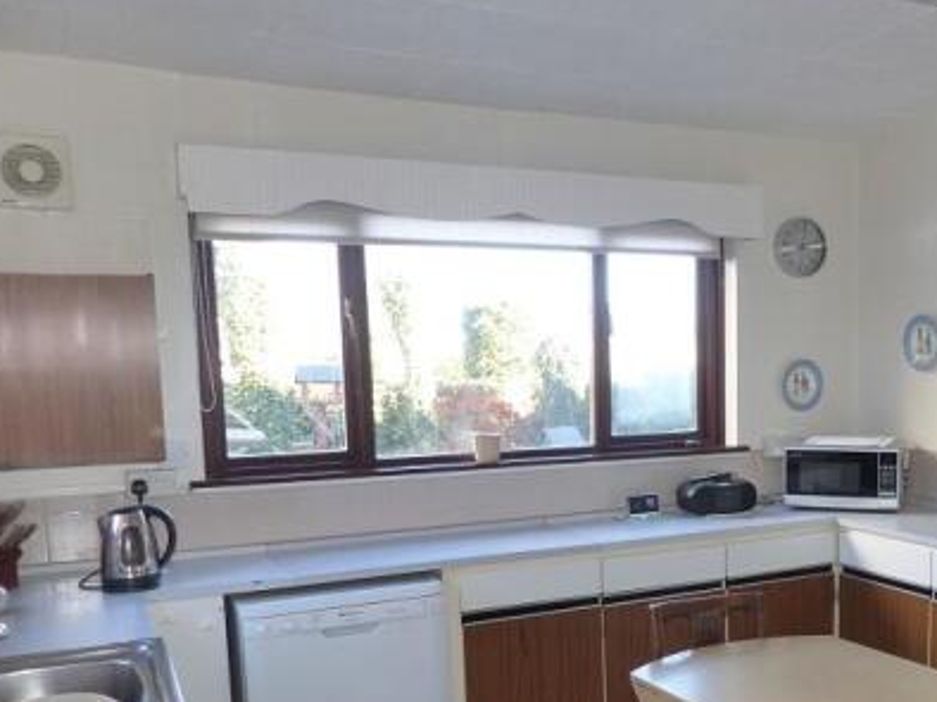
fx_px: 1001
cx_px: 658
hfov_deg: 48.9
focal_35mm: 37
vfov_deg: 38.0
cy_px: 491
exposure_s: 1/60
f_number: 2.8
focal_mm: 4.5
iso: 200
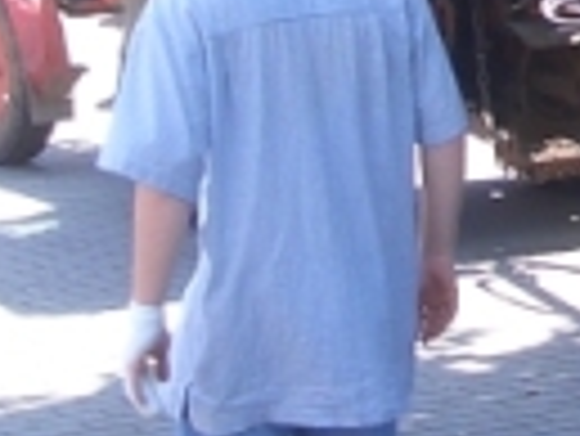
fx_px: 2918
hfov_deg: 10.9
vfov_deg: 8.2
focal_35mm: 174
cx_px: 854
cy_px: -342
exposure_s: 1/100
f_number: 4.3
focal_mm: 5.8
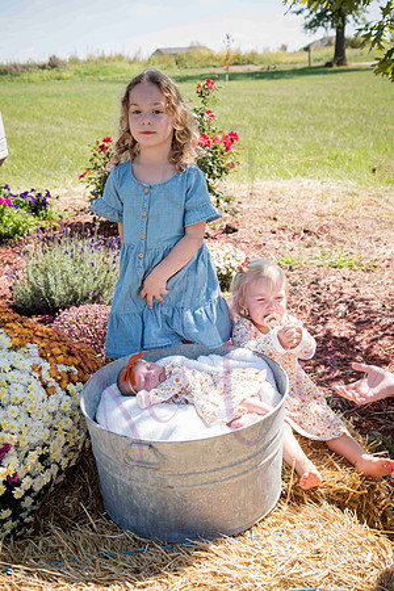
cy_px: 296
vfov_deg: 38.2
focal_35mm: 52
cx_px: 197
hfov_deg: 26.0
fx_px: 854
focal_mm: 52
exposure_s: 1/320
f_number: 8
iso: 400
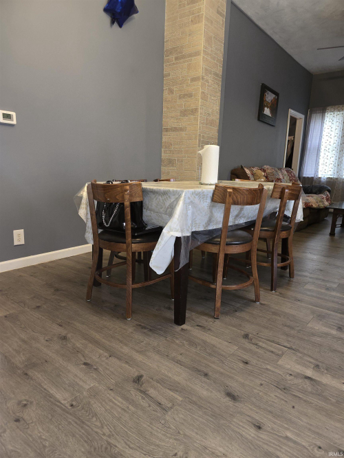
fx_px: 305
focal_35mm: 23
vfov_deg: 73.9
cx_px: 172
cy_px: 229
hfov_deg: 58.9
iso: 160
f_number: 1.7
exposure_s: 1/20
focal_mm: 6.3
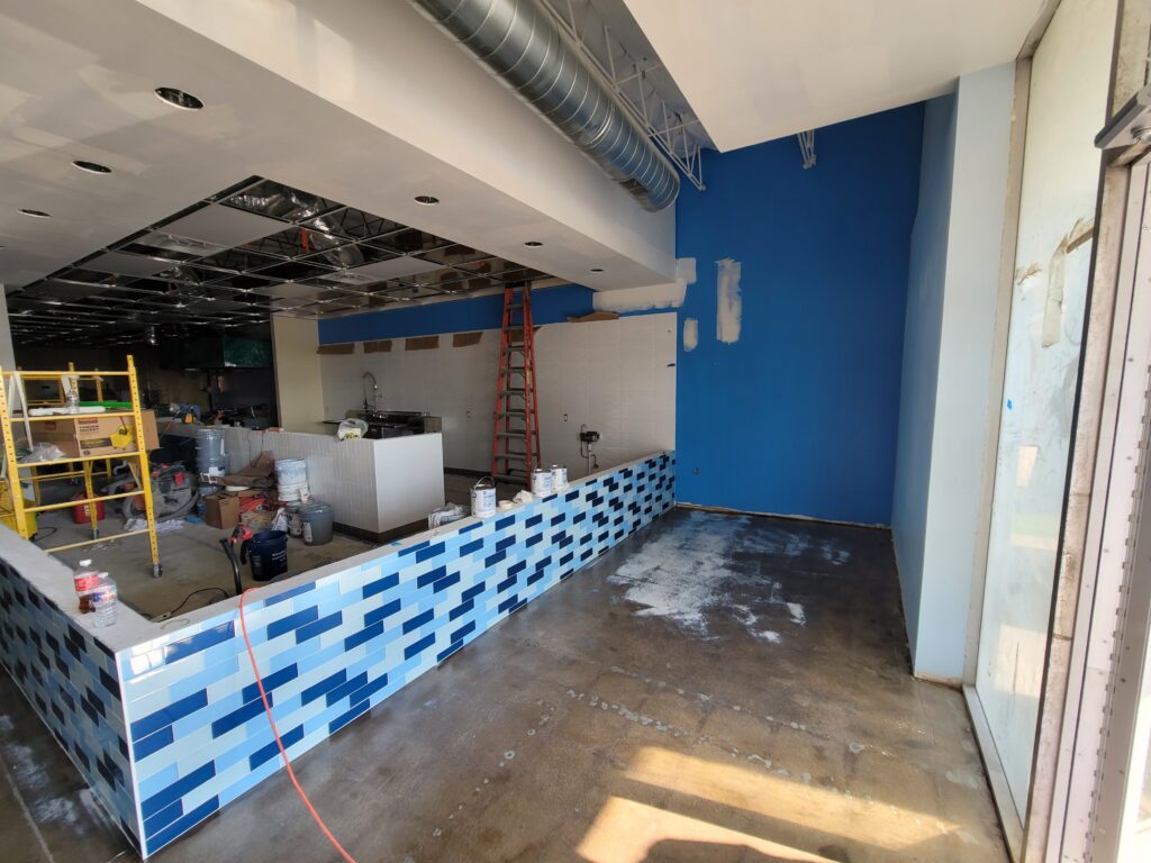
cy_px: 432
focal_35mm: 13
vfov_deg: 89.9
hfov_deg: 106.2
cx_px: 576
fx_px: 432
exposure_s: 1/120
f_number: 2.2
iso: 64
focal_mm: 2.2
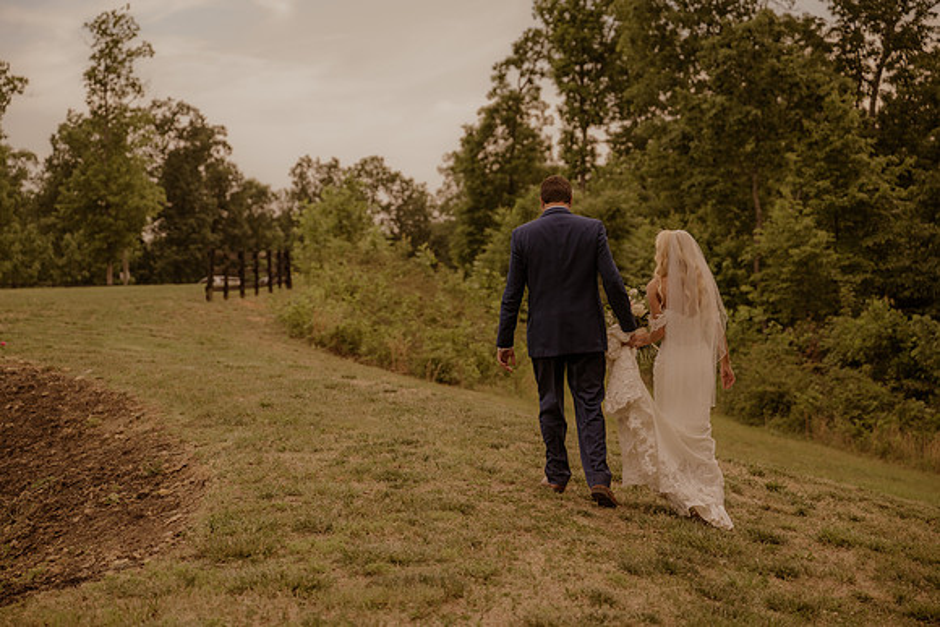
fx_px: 1828
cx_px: 470
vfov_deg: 19.5
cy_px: 314
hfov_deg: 28.8
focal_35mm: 70
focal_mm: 70
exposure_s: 1/1250
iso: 1000
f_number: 3.2
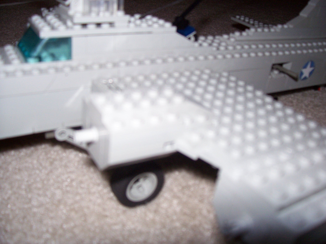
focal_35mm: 34
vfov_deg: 41.8
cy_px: 122
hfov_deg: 54.0
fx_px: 320
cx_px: 163
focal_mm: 5.6
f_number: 2.7
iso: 125
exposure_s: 1/60
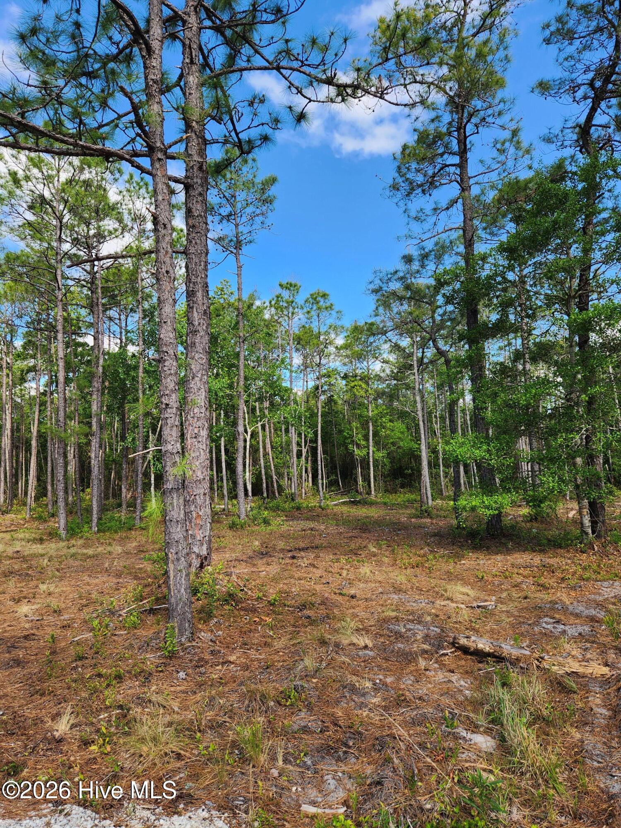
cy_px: 414
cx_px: 310
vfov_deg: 73.9
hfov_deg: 58.9
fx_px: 550
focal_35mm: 23
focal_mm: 5.4
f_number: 1.8
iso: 20
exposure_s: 1/477
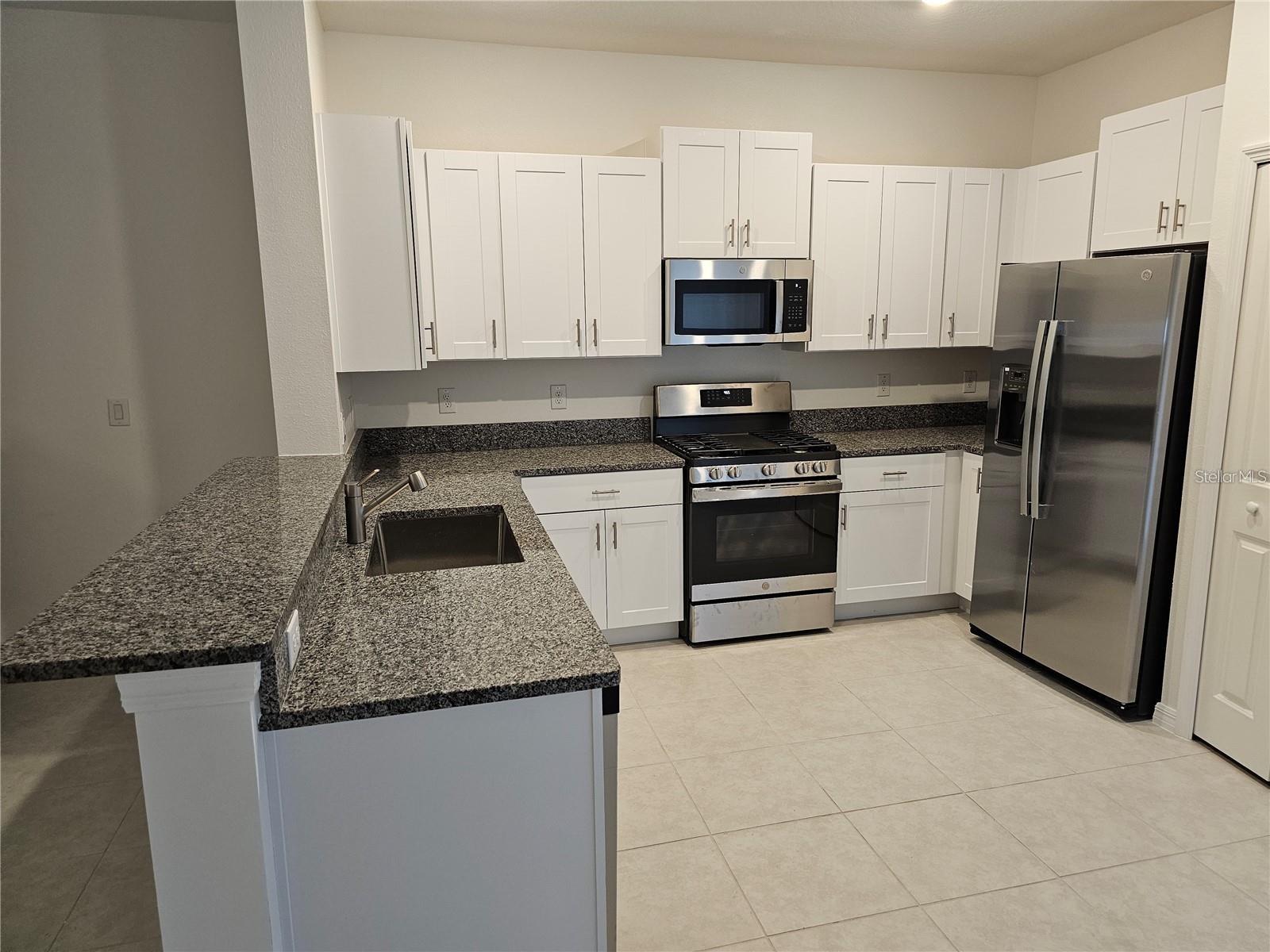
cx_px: 635
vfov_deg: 58.9
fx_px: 844
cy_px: 476
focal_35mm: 23
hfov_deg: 73.9
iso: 250
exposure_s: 1/120
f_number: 1.7
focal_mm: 6.3
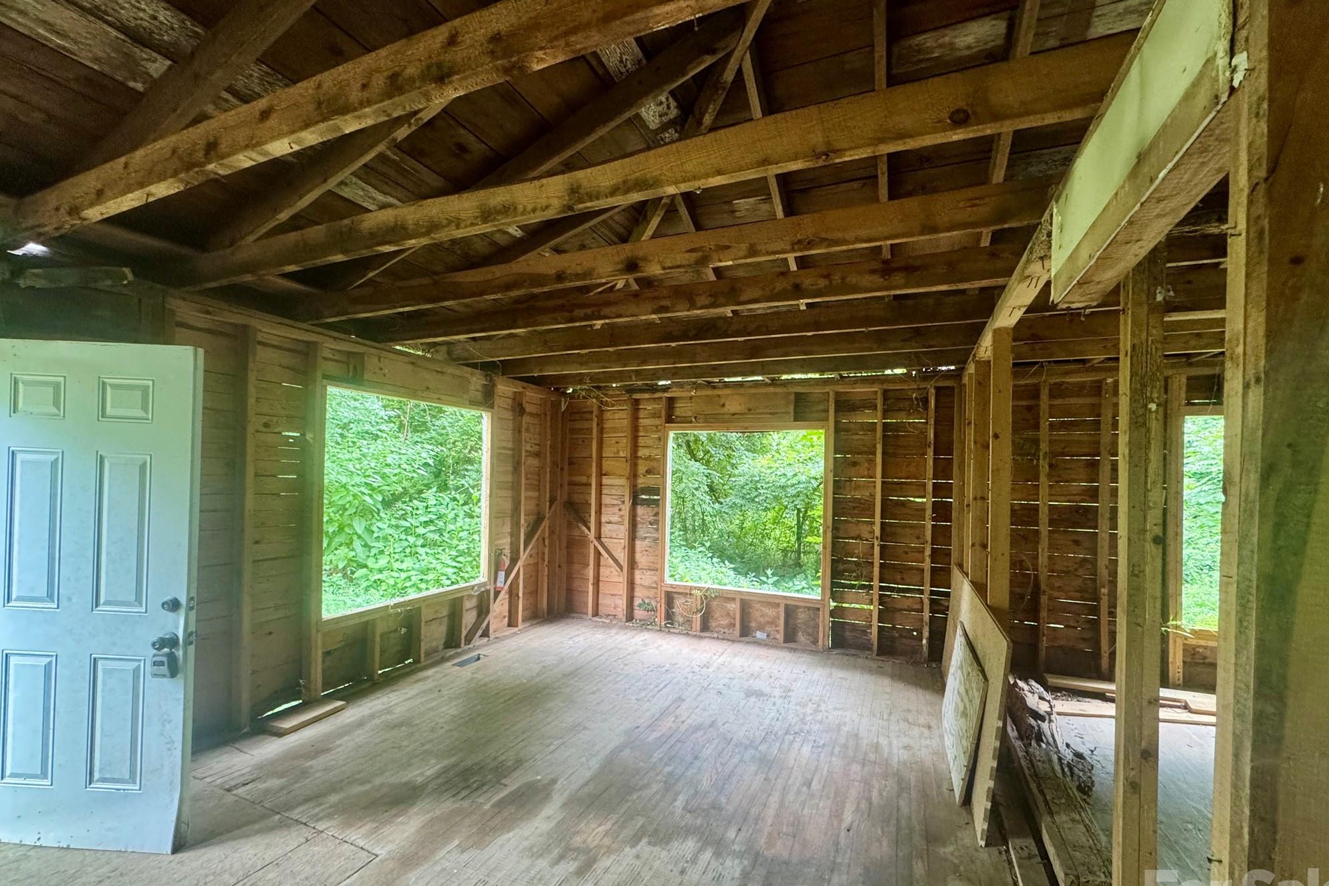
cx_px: 673
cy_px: 487
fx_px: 554
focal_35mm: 15
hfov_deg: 100.4
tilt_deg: -1.0
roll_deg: -2.0
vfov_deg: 77.1
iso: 320
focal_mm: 2.22
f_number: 2.2
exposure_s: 1/74
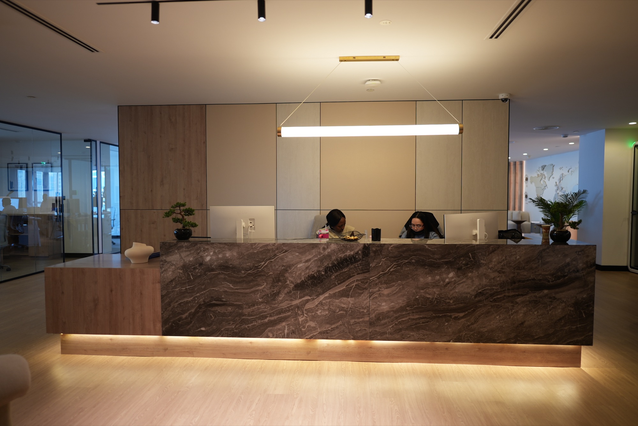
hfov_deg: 73.7
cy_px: 213
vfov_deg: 53.2
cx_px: 319
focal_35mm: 24
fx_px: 426
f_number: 1.4
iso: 100
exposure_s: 1/80
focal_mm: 24
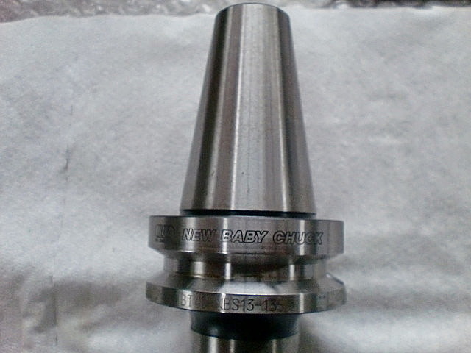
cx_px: 236
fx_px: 476
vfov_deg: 40.7
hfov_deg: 52.6
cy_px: 176
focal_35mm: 35
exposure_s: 1/60
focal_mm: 6.3
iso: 500
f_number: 3.1
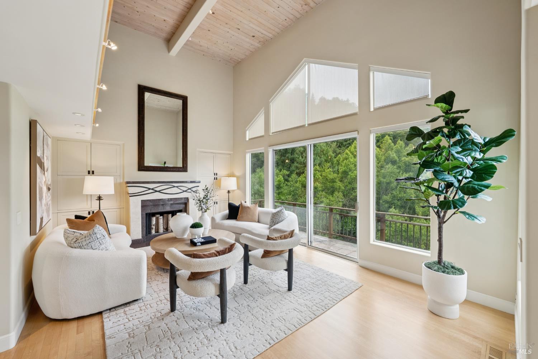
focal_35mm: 14
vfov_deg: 81.2
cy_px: 180
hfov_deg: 104.3
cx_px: 269
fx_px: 209
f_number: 8
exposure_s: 1/200
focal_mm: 14
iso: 640
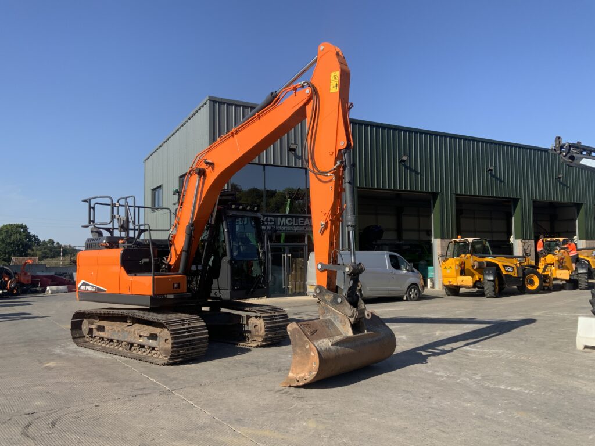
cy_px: 223
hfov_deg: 61.7
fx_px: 498
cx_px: 298
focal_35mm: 29
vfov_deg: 48.2
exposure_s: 1/1451
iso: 16
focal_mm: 3
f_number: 1.8
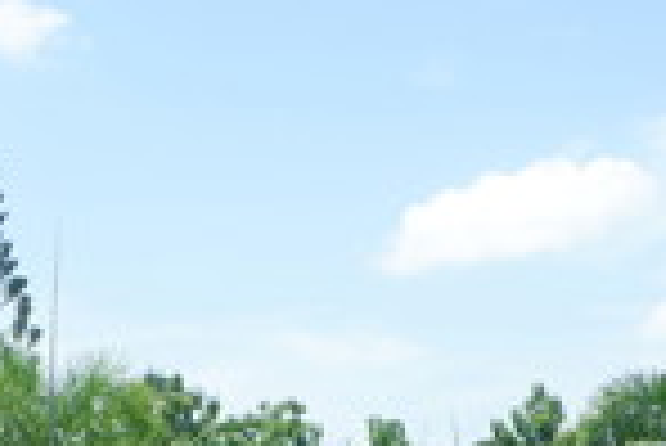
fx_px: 1796
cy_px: 829
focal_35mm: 97
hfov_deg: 21.0
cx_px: 292
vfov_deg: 12.7
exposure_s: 1/420
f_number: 6.4
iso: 200
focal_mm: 16
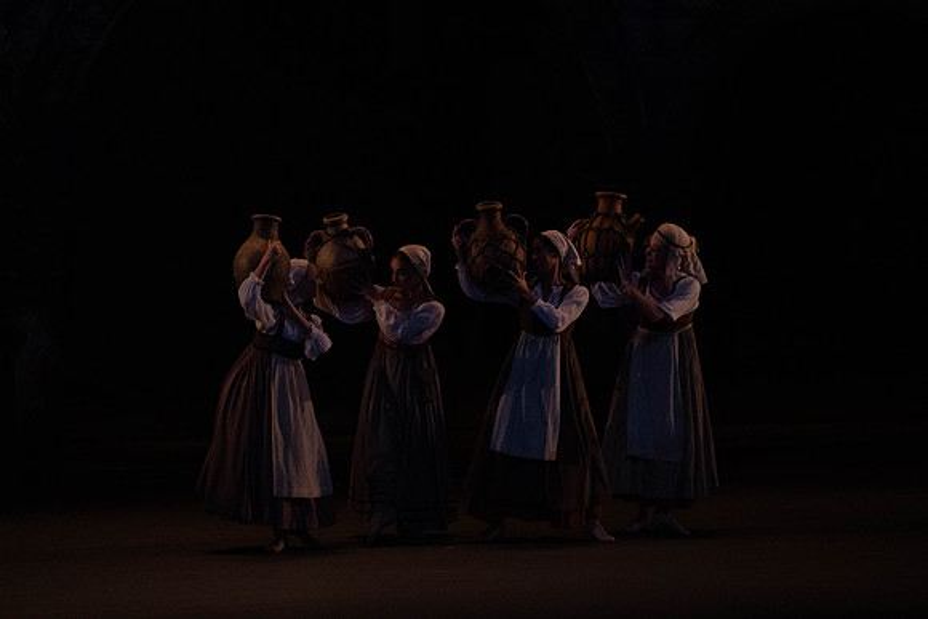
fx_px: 7580
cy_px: 310
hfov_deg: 7.0
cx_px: 464
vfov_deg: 4.7
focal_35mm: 294
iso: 8000
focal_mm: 294
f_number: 5.6
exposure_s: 1/250
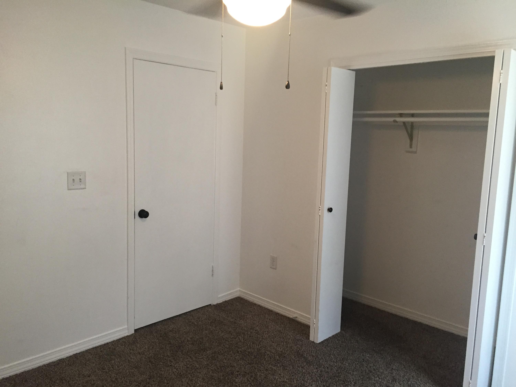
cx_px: 258
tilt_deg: -7.9
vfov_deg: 48.2
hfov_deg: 61.7
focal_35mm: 29
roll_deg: -2.5
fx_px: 432
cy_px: 194
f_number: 2.2
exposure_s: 1/30
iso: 160
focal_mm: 4.15
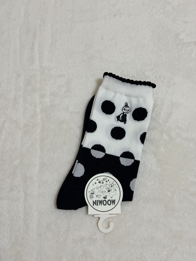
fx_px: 362
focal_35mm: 48
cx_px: 98
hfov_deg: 30.3
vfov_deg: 39.7
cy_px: 130
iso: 80
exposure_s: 1/48
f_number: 1.78
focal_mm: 6.76
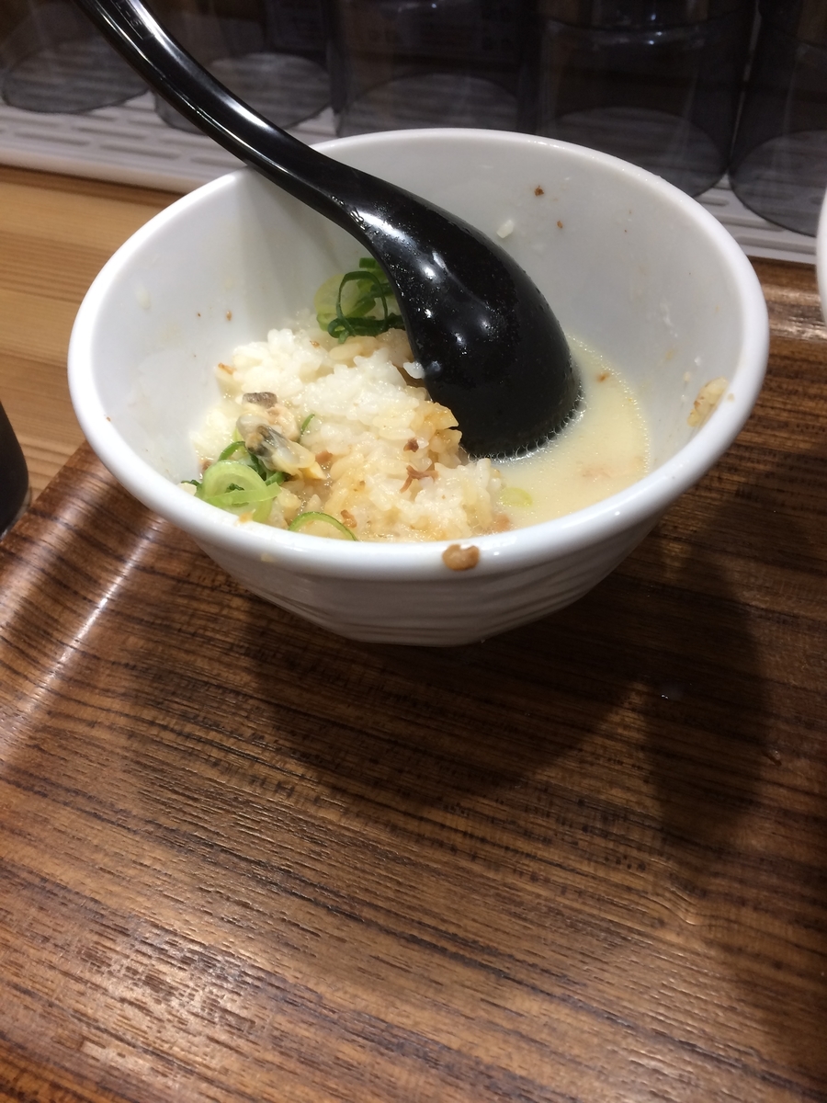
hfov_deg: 48.2
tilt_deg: -49.8
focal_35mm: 29
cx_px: 414
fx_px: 924
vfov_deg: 61.7
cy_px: 552
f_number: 2.2
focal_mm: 4.15
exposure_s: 1/30
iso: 64
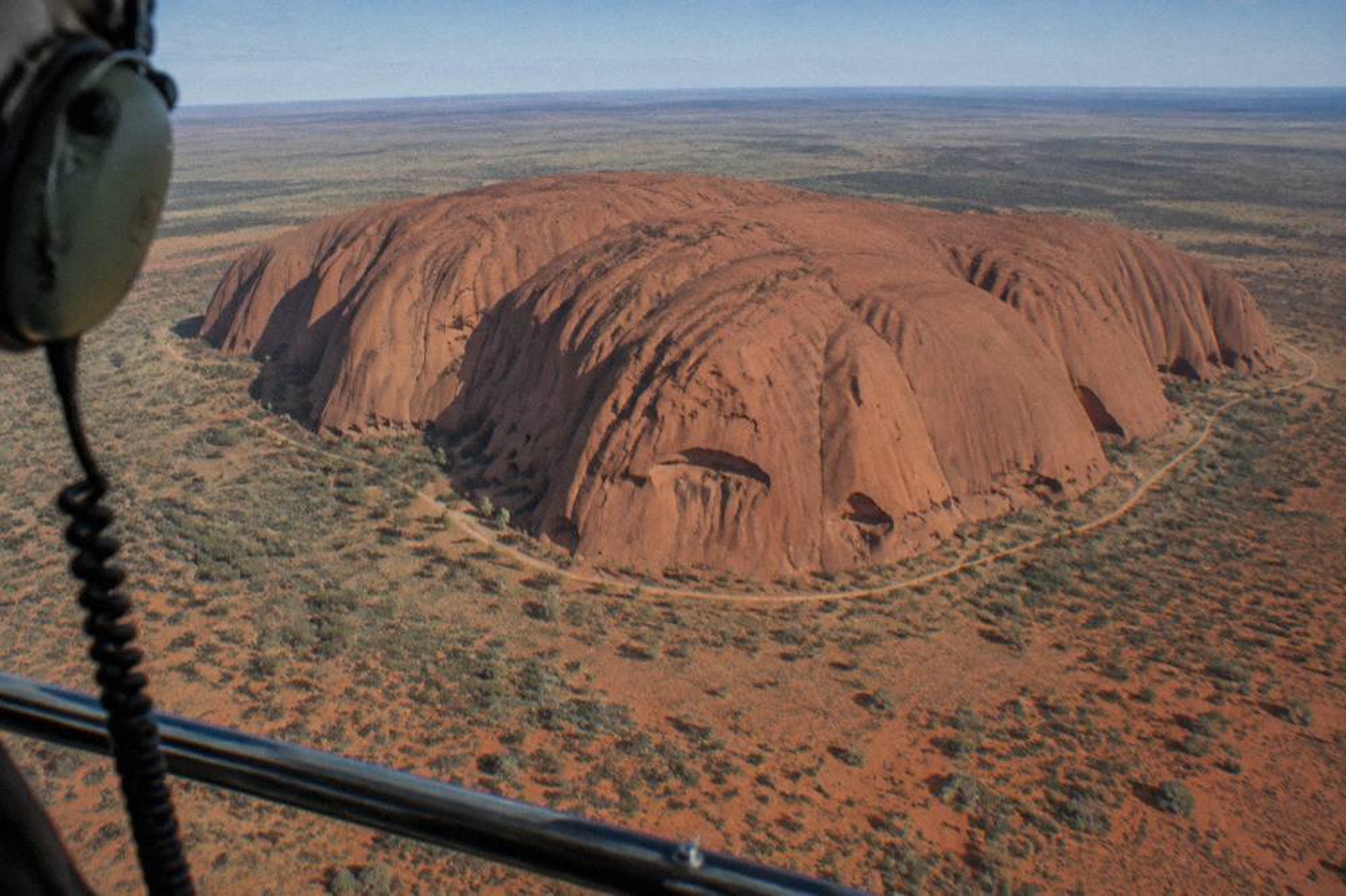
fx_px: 3924
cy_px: 448
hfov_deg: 19.5
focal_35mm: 105
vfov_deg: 13.0
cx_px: 673
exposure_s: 1/250
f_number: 9
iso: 320
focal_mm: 105
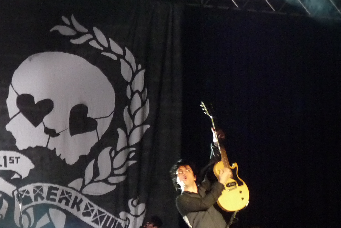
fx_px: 815
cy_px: 222
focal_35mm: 86
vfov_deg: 15.6
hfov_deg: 23.6
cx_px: 211
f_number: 3
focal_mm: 6.8
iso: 400
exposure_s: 1/10
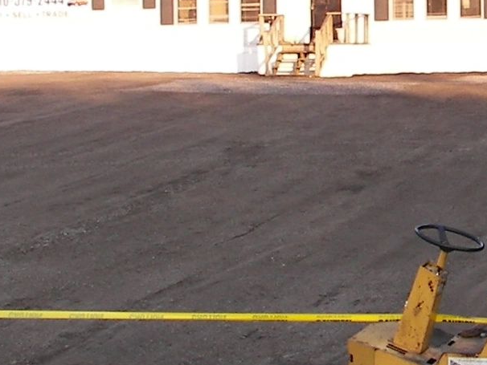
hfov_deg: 12.9
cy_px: 56
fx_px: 2139
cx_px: 441
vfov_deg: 9.7
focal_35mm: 152
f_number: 2.8
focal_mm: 6
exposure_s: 1/160
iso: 50
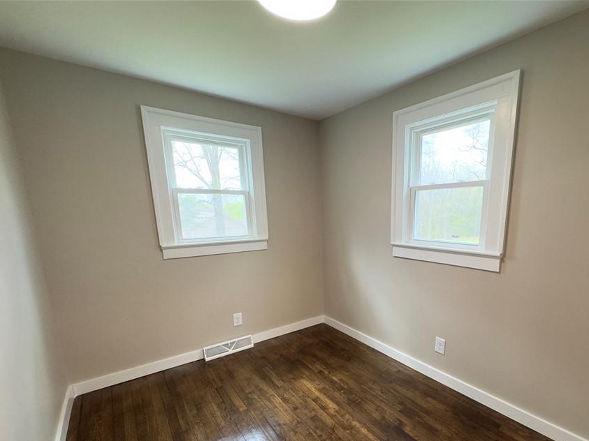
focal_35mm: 17
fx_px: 289
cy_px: 267
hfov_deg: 89.9
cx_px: 351
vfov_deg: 73.8
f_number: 2.2
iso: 125
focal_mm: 2.22
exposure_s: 1/120
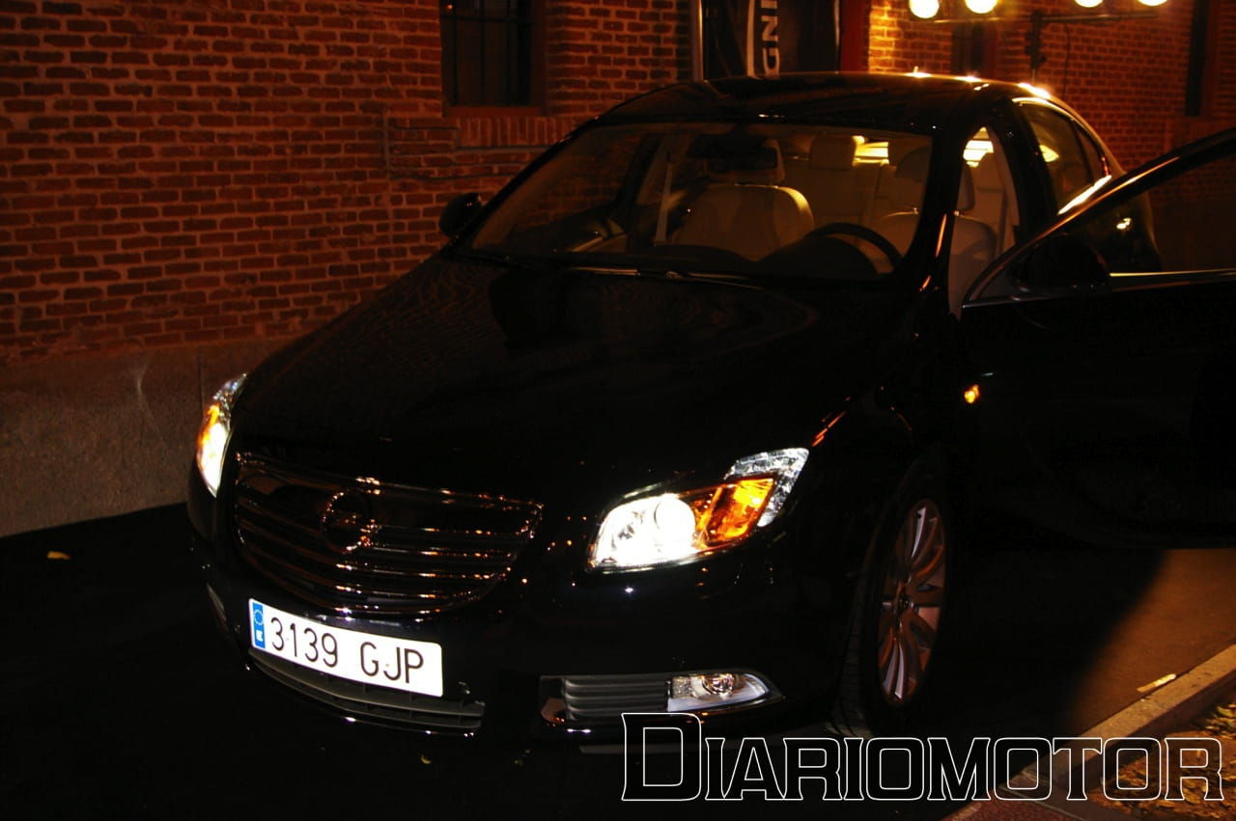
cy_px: 410
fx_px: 1338
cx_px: 618
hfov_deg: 49.6
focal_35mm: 39
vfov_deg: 34.1
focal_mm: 26
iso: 800
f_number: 5.6
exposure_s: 1/20
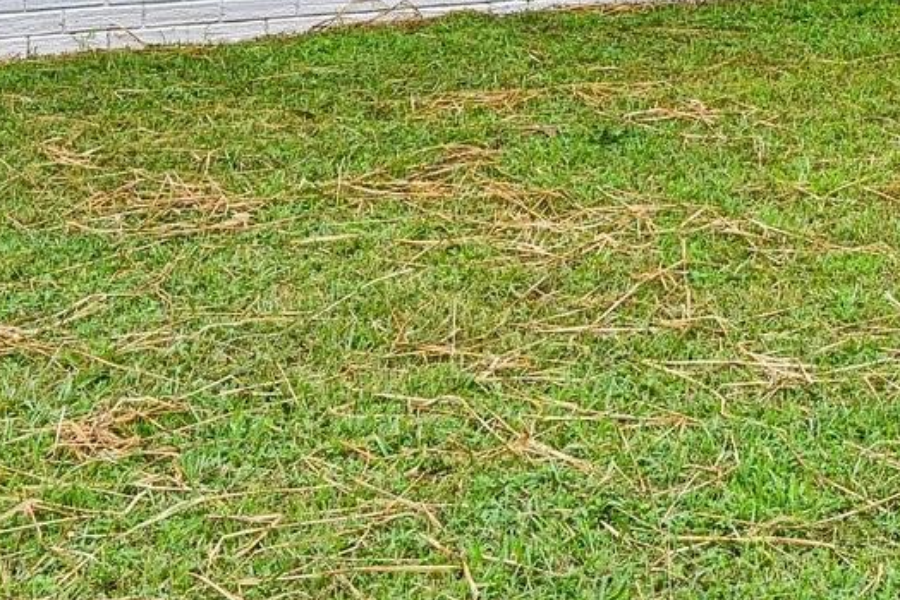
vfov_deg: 14.3
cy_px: -424
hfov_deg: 22.7
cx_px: 914
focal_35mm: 86
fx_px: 2149
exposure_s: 1/40
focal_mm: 22
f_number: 8
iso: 100
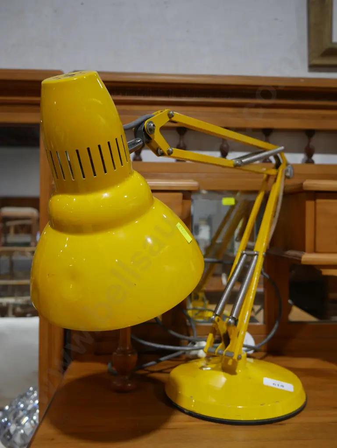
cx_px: 168
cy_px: 224
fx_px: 415
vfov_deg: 56.8
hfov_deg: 44.2
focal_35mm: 32
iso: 250
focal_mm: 16
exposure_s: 1/60
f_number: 3.6
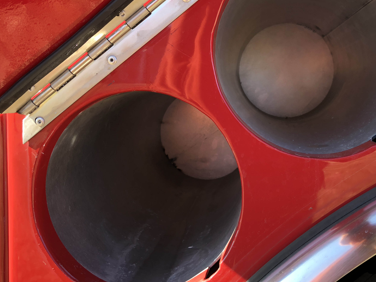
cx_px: 224
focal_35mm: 45
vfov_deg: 32.0
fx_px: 489
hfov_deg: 41.9
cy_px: 98
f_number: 1.8
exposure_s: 1/120
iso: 32
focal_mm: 4
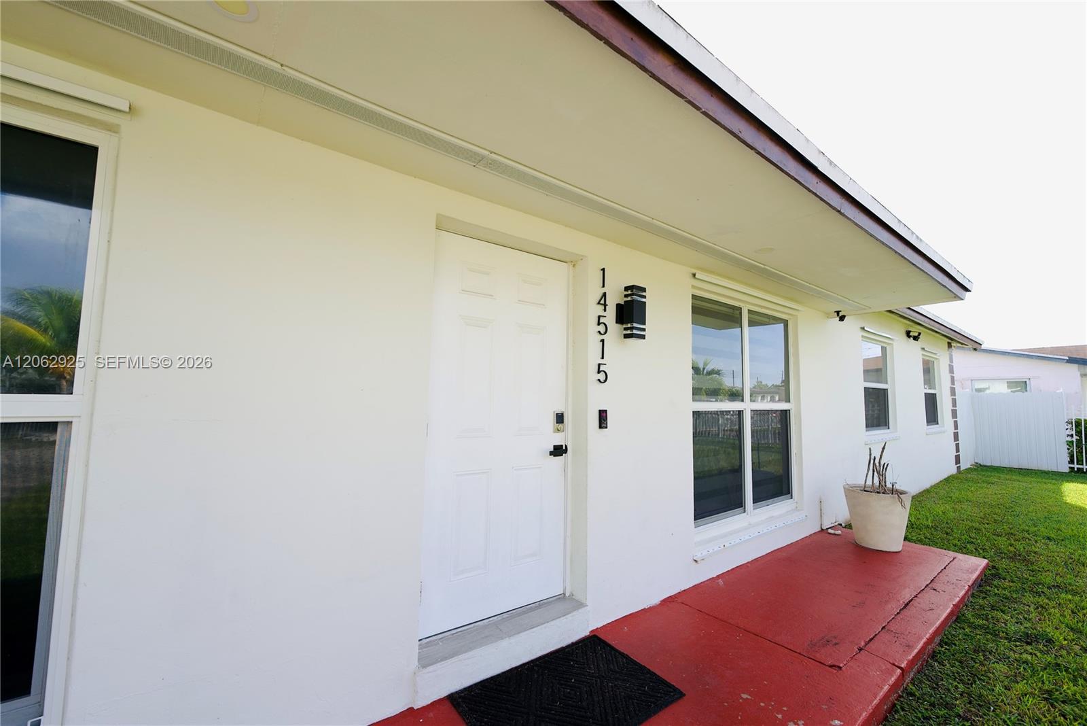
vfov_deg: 81.3
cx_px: 544
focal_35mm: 14
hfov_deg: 104.2
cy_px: 363
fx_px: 423
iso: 80
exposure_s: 1/320
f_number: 4.5
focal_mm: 14
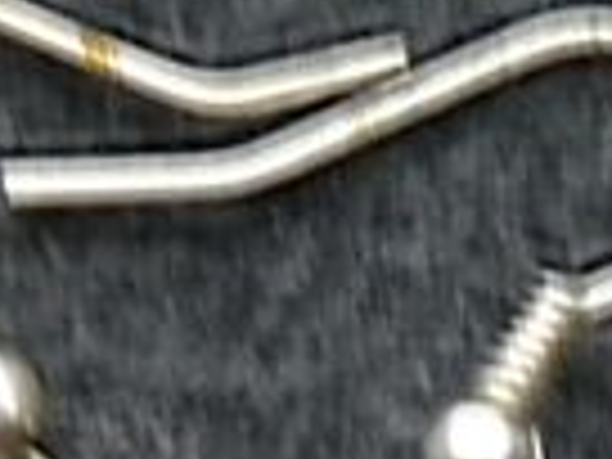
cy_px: 940
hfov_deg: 10.9
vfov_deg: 7.8
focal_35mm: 181
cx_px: 261
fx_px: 3200
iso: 400
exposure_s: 1/12
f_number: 3.5
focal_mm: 7.4
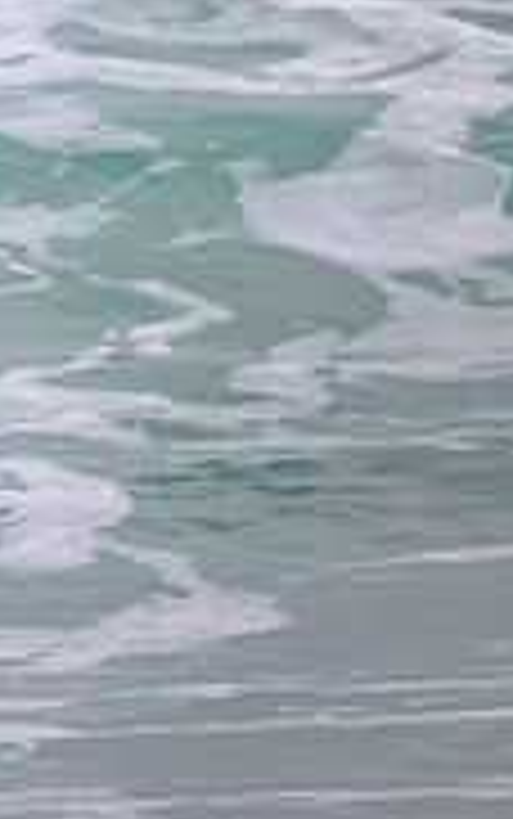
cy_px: 137
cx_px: -684
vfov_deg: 0.8
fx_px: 57980
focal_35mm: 2596
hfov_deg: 0.5
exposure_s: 1/1250
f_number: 11
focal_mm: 800
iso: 8000
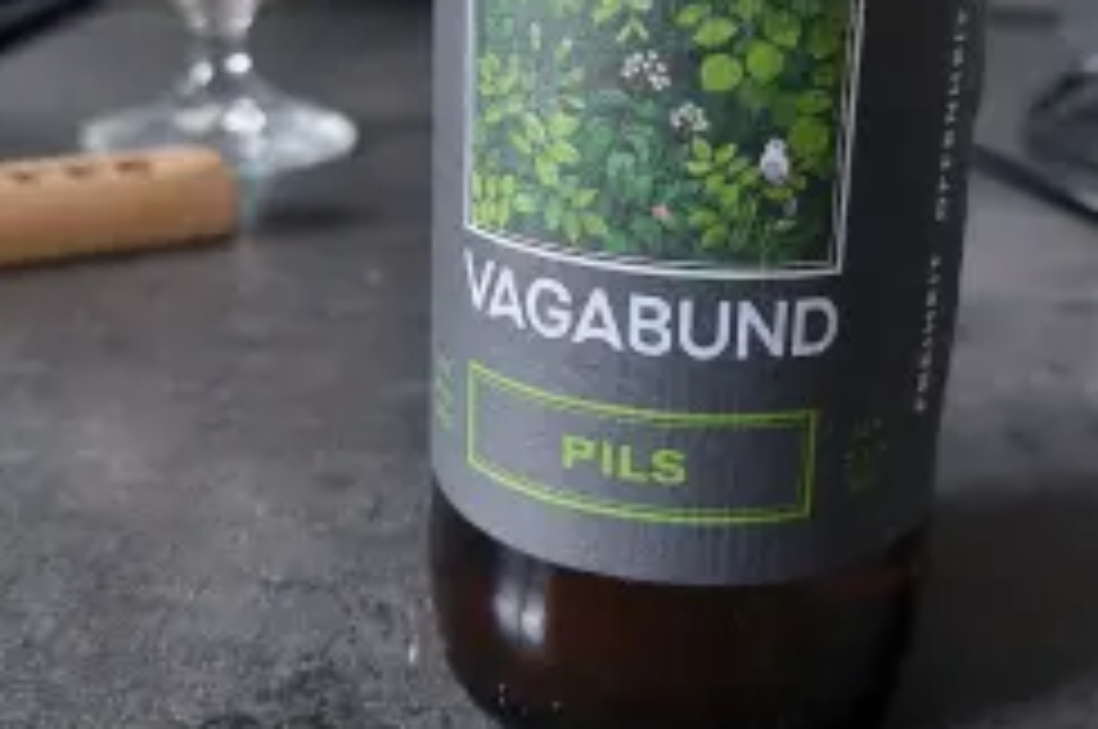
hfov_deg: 47.4
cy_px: 144
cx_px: 608
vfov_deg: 31.7
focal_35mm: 41
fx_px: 1249
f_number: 1.8
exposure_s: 1/50
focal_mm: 5.23
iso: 400
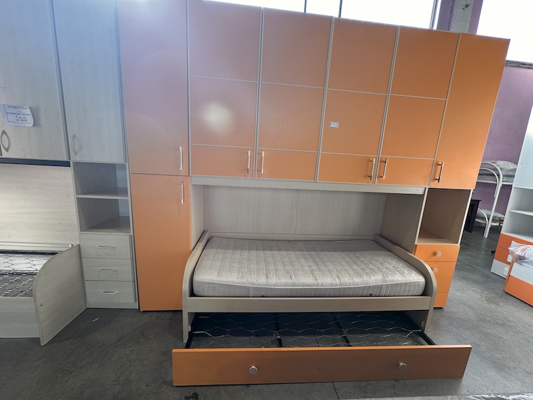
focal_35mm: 14
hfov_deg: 102.1
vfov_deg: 85.7
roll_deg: -3.3
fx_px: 216
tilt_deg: -9.8
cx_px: 266
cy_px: 200
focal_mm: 2.22
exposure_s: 1/99
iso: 64
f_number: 2.2
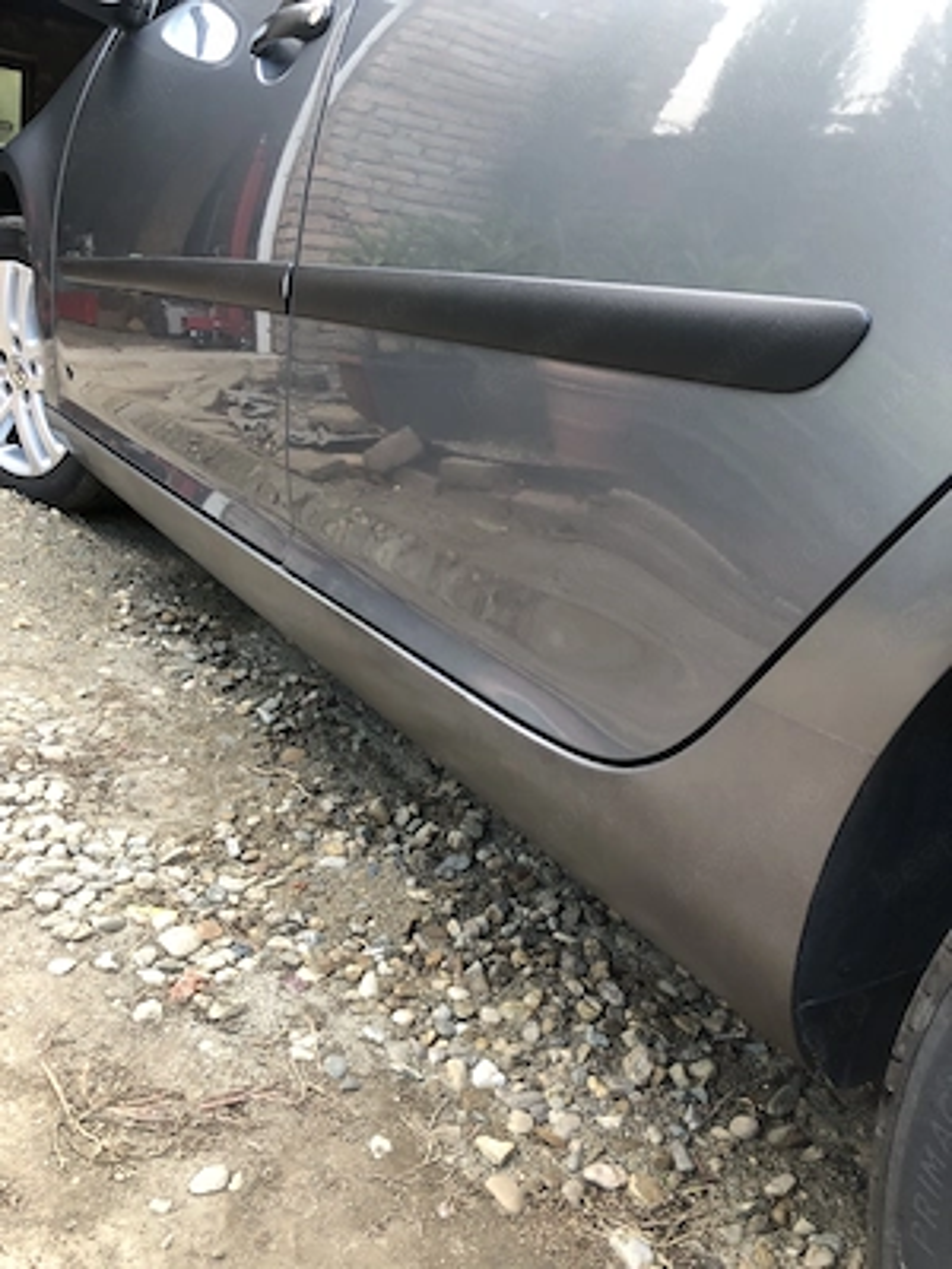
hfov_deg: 49.7
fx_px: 1027
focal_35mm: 28
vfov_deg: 63.4
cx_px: 476
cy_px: 634
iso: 32
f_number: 1.8
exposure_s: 1/30
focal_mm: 3.99
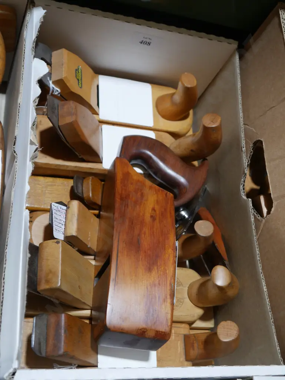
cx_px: 142
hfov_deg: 29.1
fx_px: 548
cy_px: 190
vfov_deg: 38.2
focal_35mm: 50
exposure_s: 1/60
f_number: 5.3
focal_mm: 25
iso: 400
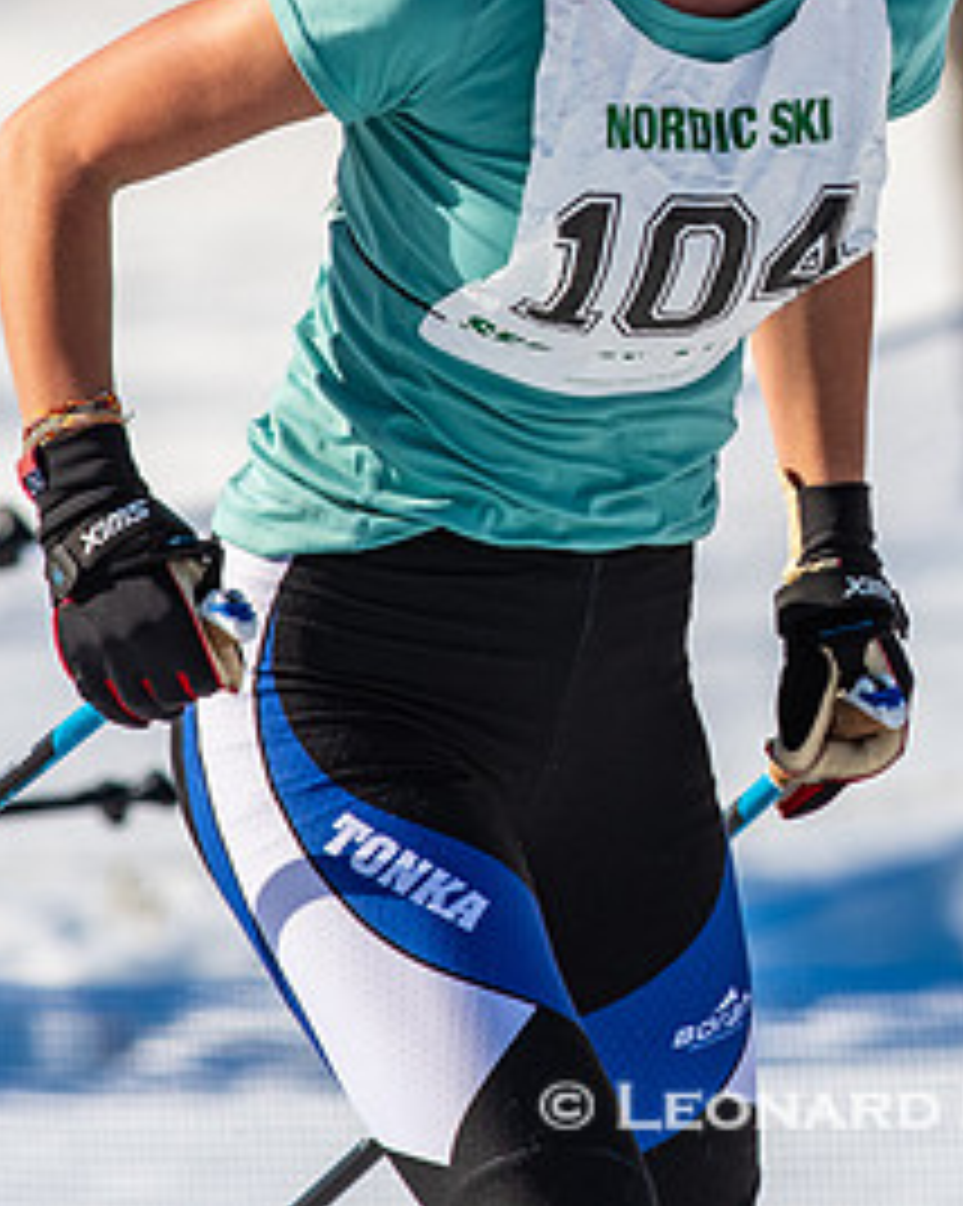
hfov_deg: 1.4
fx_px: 38699
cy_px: 178
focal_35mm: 1085
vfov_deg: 1.8
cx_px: 1114
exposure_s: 1/2000
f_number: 6.3
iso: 400
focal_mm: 300
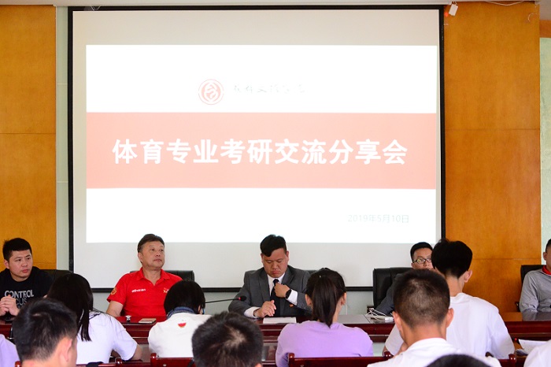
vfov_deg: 21.5
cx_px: 276
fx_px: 964
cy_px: 184
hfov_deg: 31.9
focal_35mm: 63
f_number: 5
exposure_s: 1/100
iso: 4000
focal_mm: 42
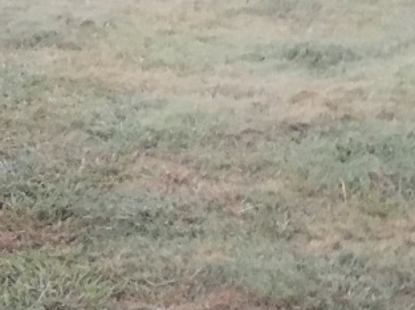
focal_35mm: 95
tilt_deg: -35.1
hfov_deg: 20.2
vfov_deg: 14.2
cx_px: 28
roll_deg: +6.5
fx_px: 1138
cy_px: 502
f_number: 2.2
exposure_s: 1/15
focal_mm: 4.15
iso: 500
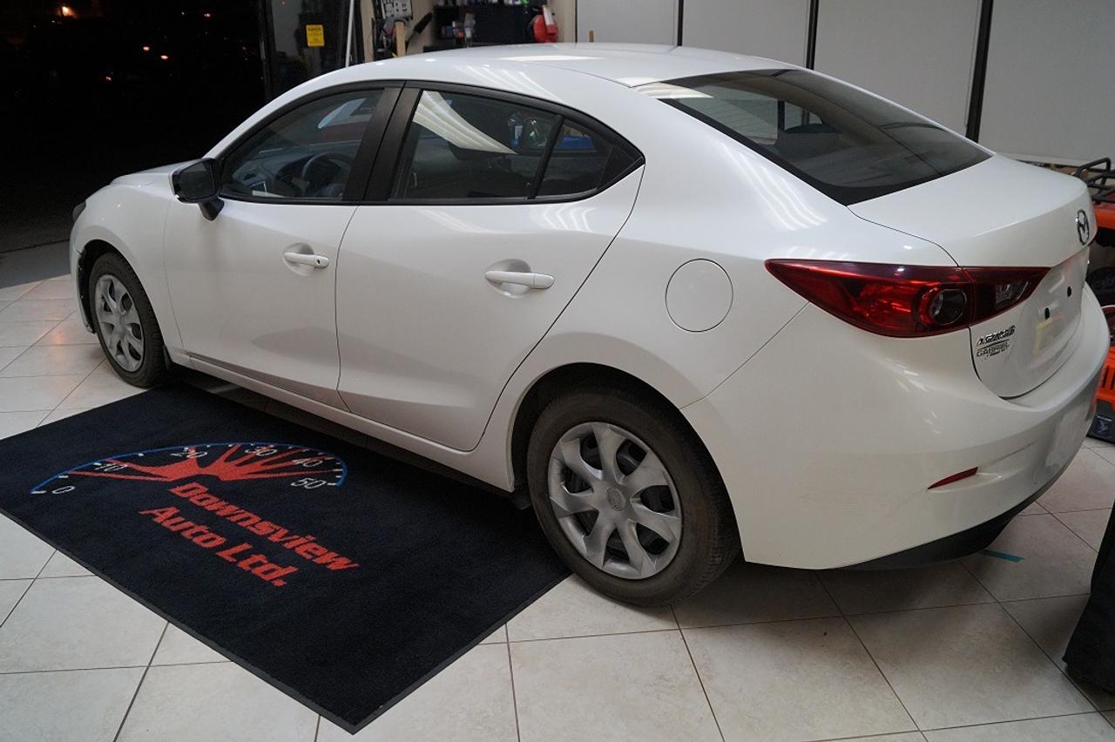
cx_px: 558
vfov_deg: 47.9
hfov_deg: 67.4
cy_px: 371
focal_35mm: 27
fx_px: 836
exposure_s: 1/160
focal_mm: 18
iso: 800
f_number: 4
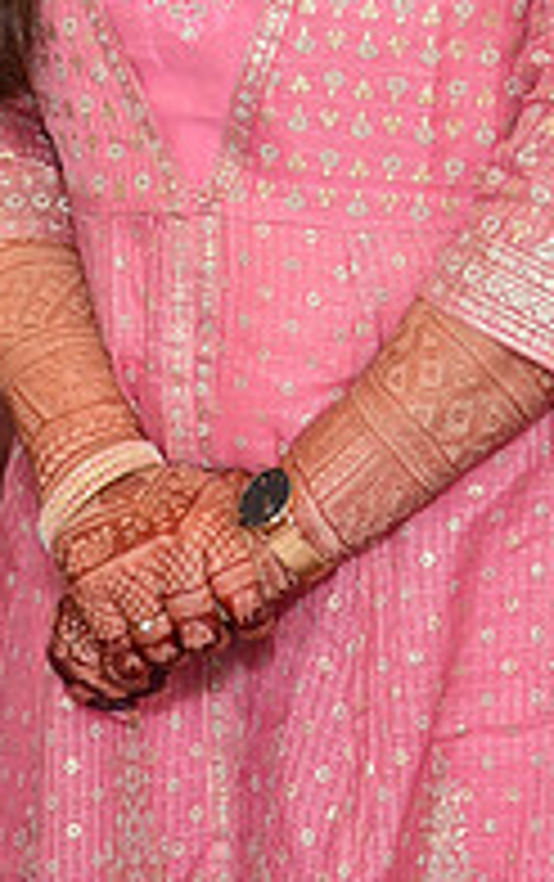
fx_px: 6889
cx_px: 272
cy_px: -324
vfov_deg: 7.2
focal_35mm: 286
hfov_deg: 4.6
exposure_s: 1/160
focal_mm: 95
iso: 1250
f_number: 4.5
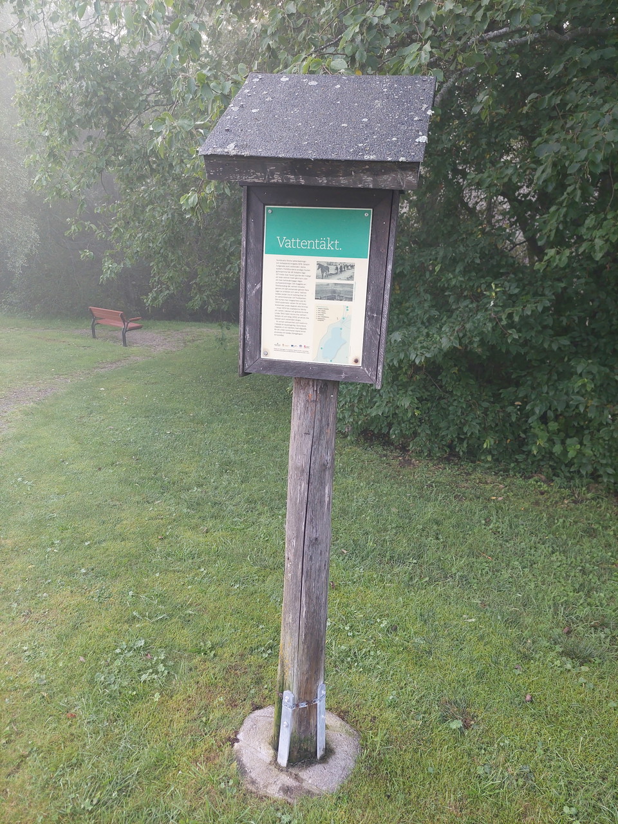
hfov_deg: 54.9
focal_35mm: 25
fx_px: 595
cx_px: 309
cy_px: 412
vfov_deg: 69.4
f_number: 1.8
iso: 80
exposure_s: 1/100
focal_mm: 5.23
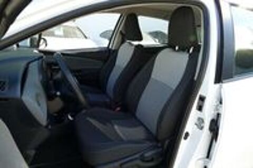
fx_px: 176
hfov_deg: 71.6
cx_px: 126
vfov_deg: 51.2
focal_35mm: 25
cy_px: 84
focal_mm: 9.12
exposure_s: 1/250
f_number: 2.8
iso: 125
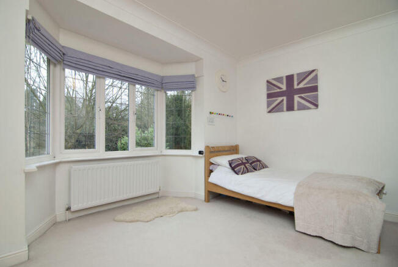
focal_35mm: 16
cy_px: 134
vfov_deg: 72.3
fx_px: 183
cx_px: 199
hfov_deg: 94.9
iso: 200
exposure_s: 1/100
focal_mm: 11
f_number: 5.6
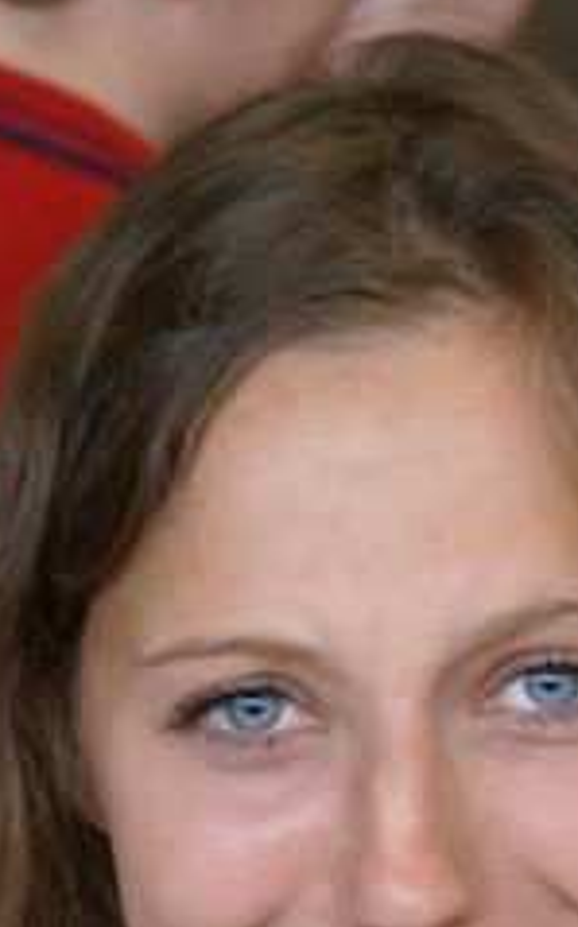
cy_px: 799
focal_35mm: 314
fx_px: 7928
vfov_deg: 6.7
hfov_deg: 4.2
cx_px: 508
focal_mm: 70
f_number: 5.6
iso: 800
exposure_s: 1/60
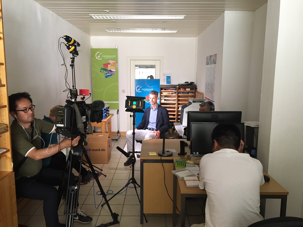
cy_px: 114
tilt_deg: -7.3
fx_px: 254
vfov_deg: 48.2
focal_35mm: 29
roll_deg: -0.4
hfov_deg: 61.7
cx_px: 152
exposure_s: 1/33
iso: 200
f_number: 2.2
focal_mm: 4.15
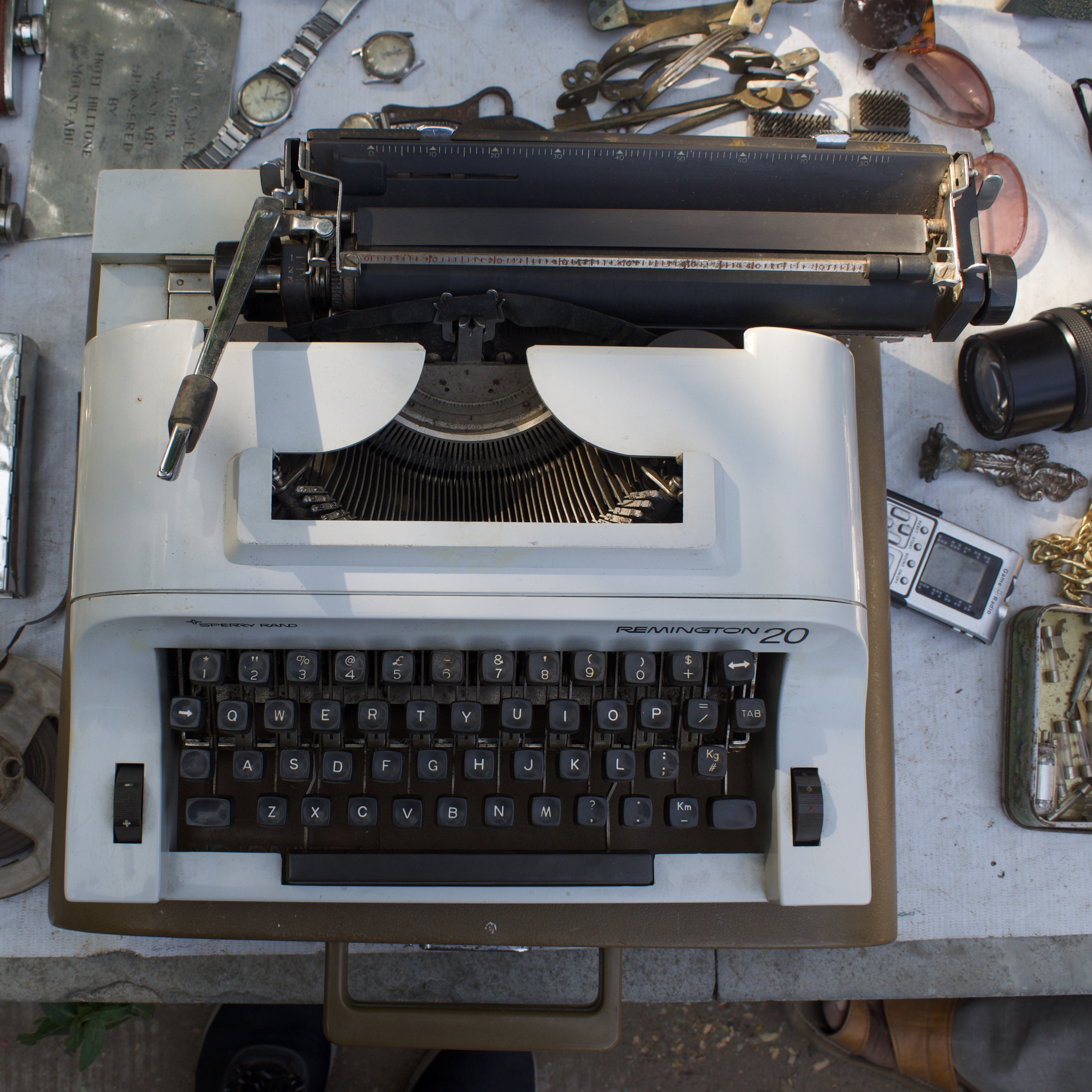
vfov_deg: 42.8
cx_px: 432
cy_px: 553
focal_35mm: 39
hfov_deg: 42.6
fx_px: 1392
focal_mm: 20
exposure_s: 1/100
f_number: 8
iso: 200
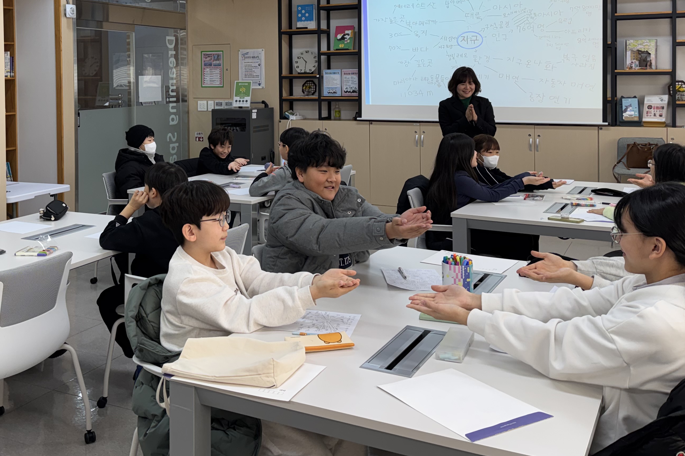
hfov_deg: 49.1
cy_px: 91
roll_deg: +0.7
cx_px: 262
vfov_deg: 33.2
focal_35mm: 39
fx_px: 742
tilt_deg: -1.1
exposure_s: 1/120
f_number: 1.78
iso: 64
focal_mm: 6.76
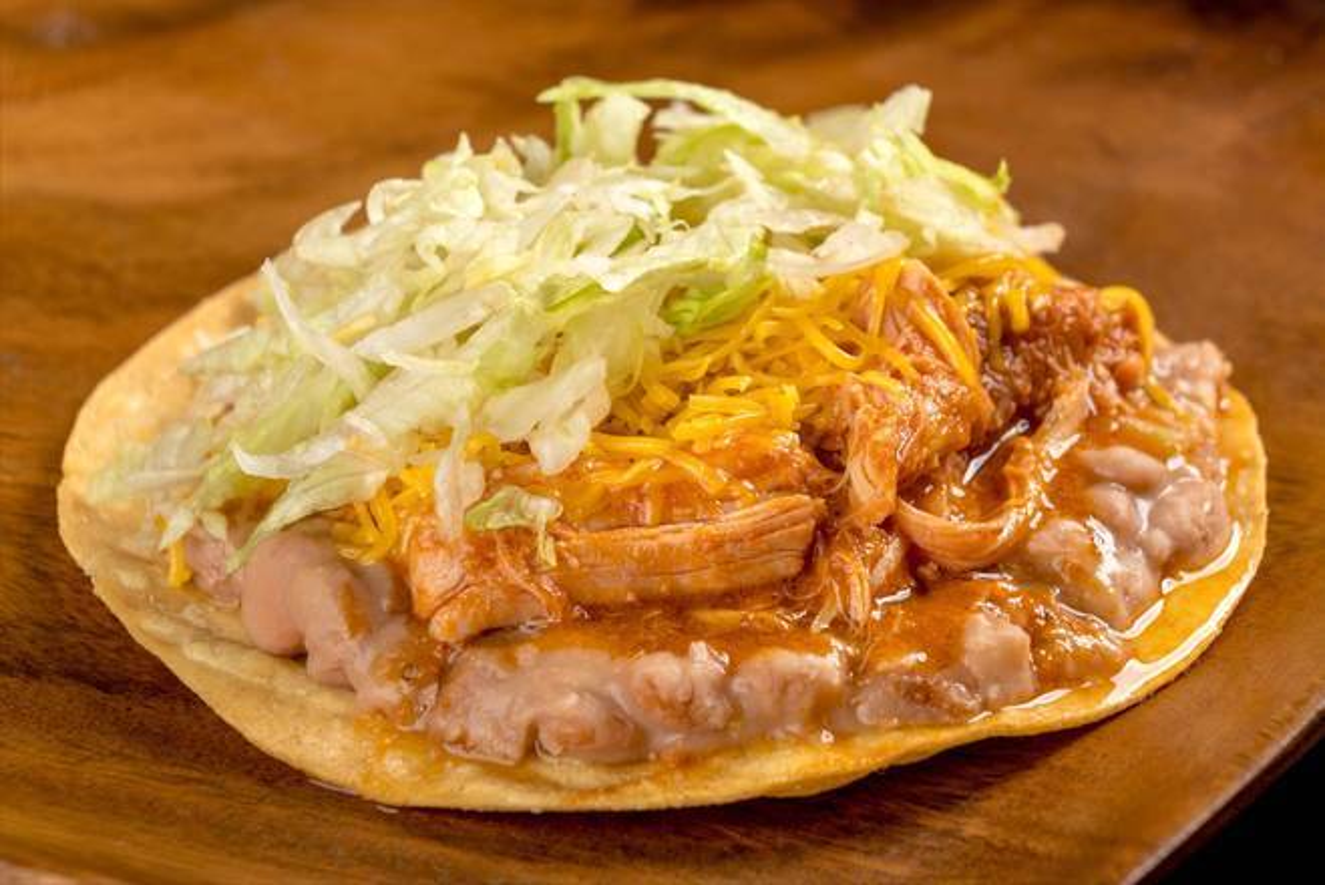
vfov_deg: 6.9
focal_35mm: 200
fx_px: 7364
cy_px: 442
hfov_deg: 10.3
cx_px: 662
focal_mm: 200
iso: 100
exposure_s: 1/160
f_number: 8
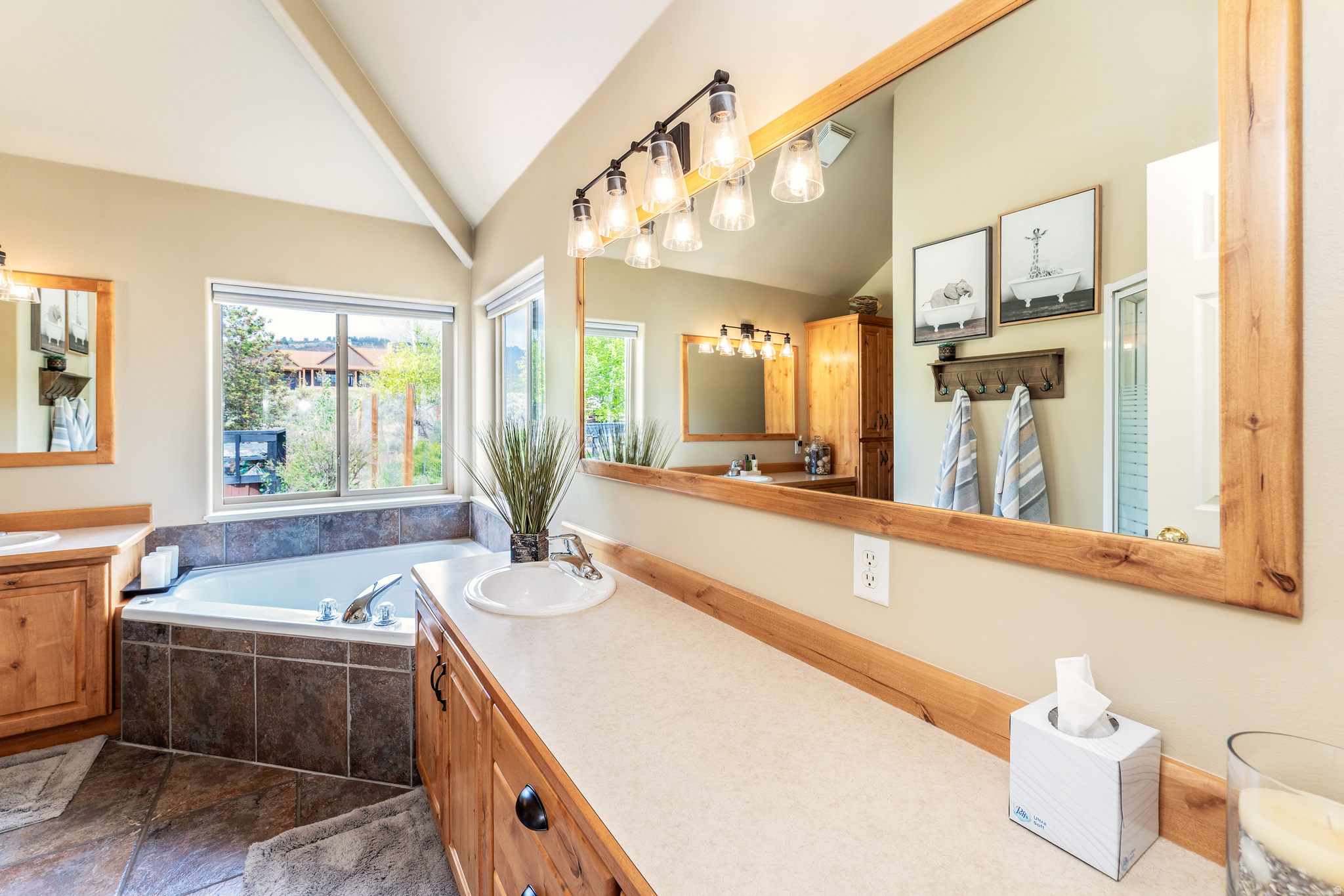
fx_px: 523
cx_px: 672
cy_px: 448
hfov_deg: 104.3
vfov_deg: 81.2
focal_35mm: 14
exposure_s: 1/320
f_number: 7.1
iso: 320
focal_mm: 14
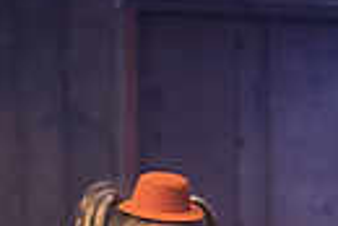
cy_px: 538
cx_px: 363
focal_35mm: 620
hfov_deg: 3.3
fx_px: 5828
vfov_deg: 2.2
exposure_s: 1/80
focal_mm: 127
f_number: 2.8
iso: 640
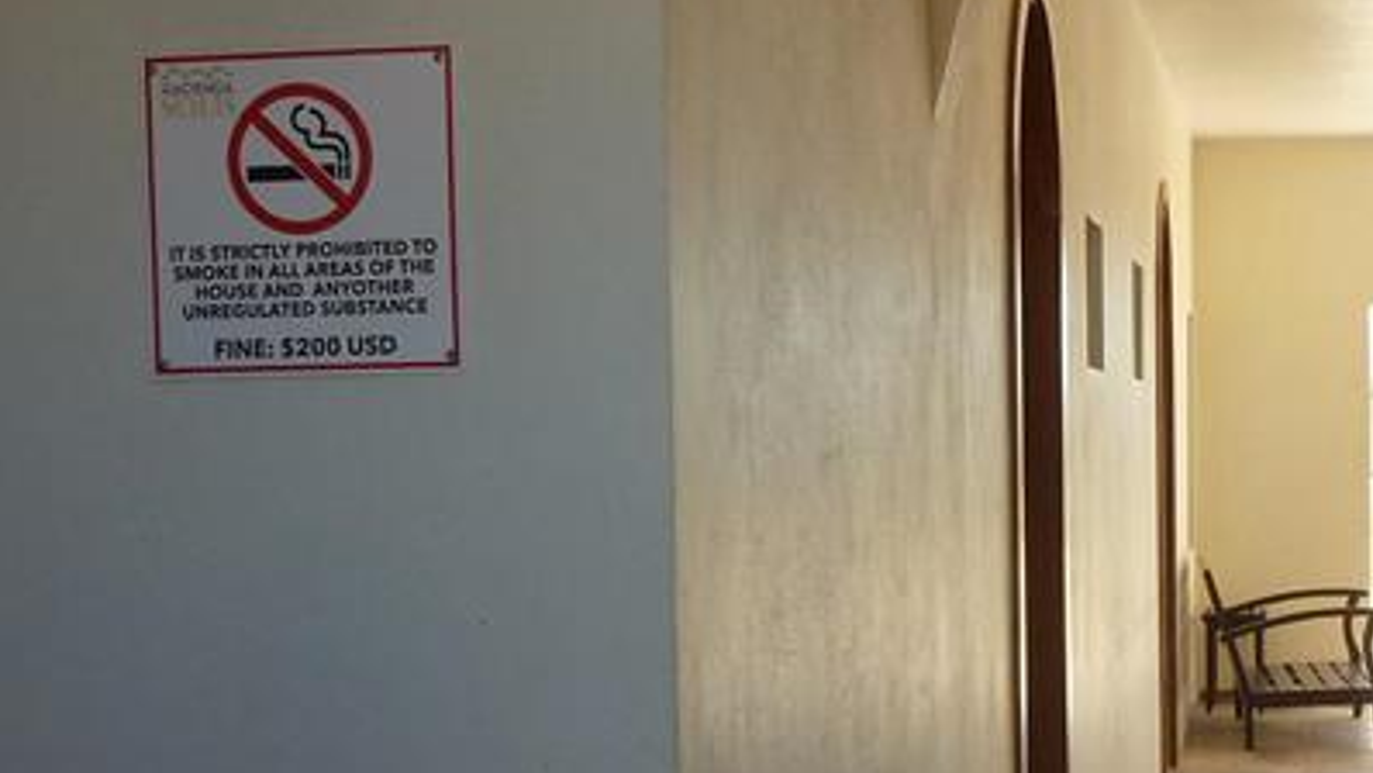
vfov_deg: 17.1
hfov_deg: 29.8
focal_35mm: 70
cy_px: 625
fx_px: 2549
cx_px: 990
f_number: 3.3
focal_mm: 4.1
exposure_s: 1/200
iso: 160
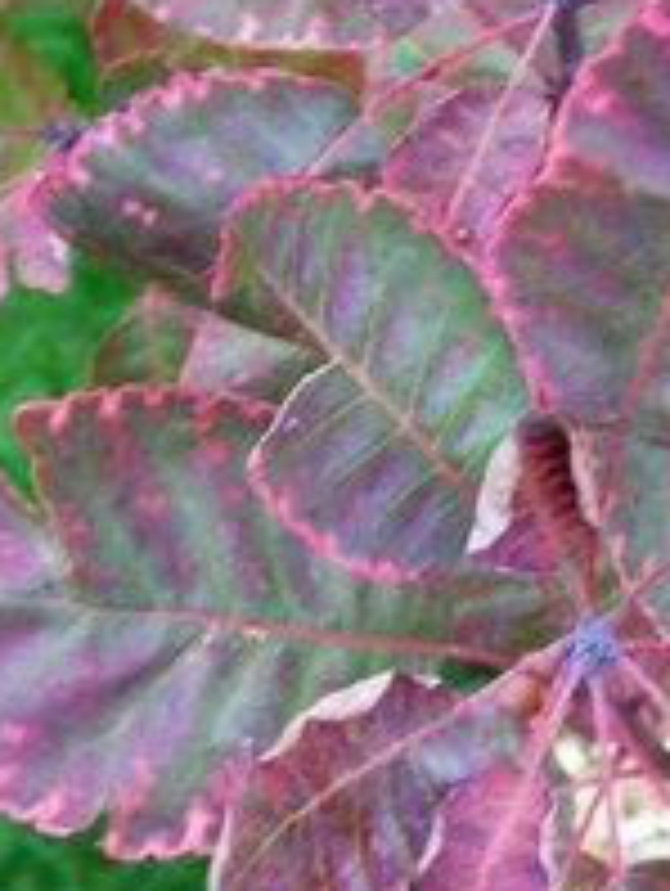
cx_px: 517
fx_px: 2060
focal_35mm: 80
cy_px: 576
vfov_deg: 24.3
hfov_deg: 18.3
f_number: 2.7
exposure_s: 1/17.4
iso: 160
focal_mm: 6
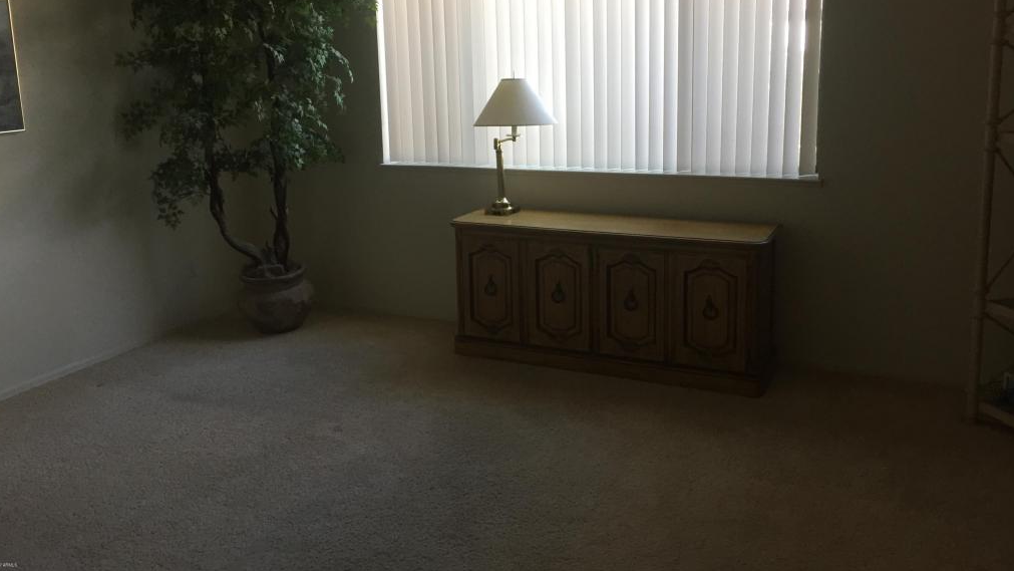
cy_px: 204
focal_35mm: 32
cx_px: 503
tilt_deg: -9.1
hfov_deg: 61.0
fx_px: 861
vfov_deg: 36.4
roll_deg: +1.0
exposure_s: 1/30
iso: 50
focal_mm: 4.15
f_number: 2.2
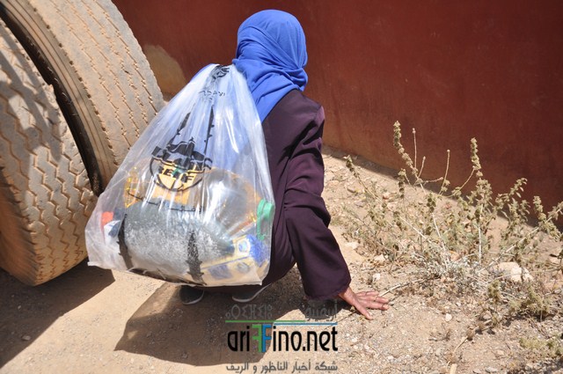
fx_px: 656
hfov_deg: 46.5
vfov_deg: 31.8
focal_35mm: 42
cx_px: 282
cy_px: 187
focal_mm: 28
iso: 320
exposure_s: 1/1600
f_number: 6.3
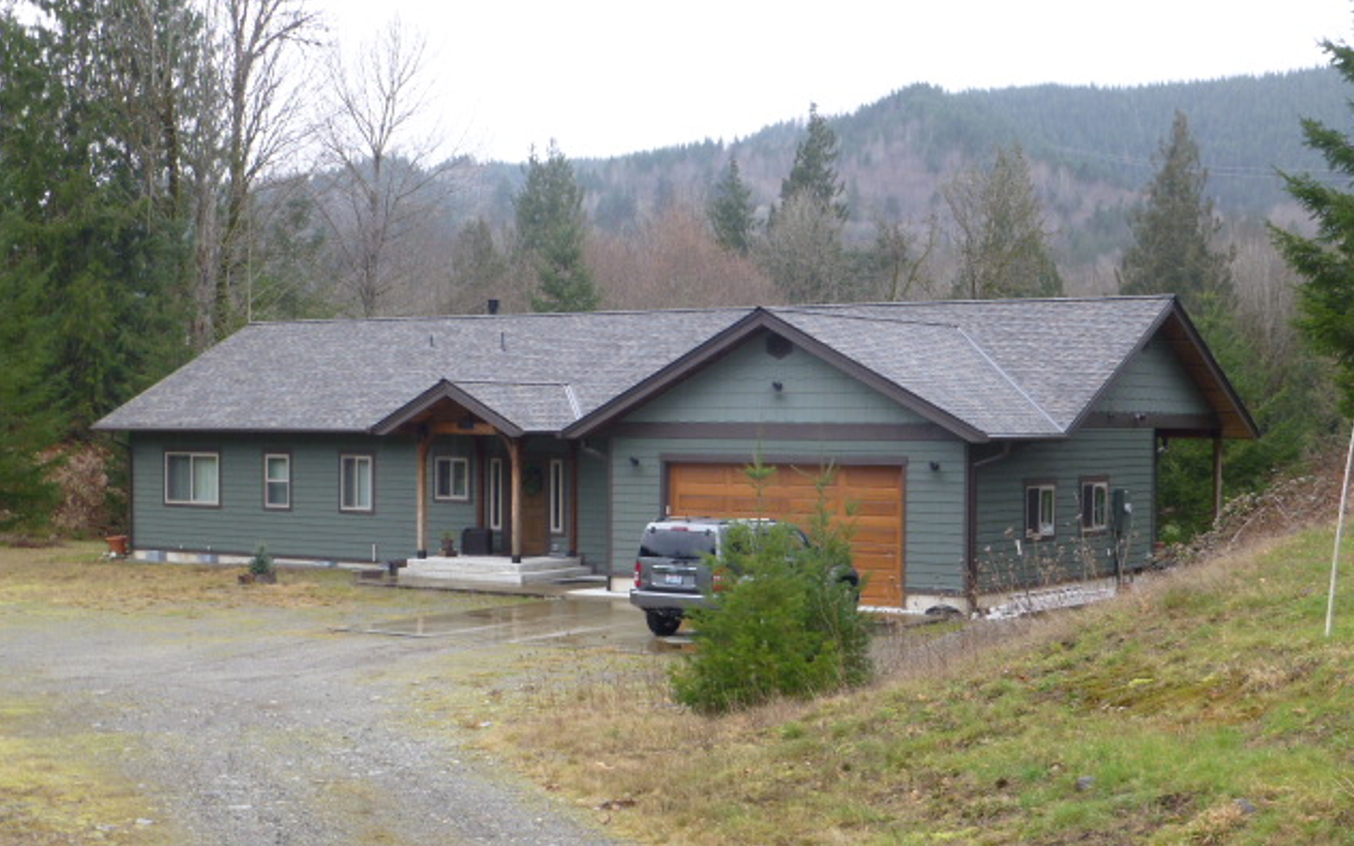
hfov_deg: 35.1
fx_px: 2140
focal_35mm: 58
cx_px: 679
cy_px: 469
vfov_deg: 22.4
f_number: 4.6
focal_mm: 9.7
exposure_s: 1/60
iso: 125
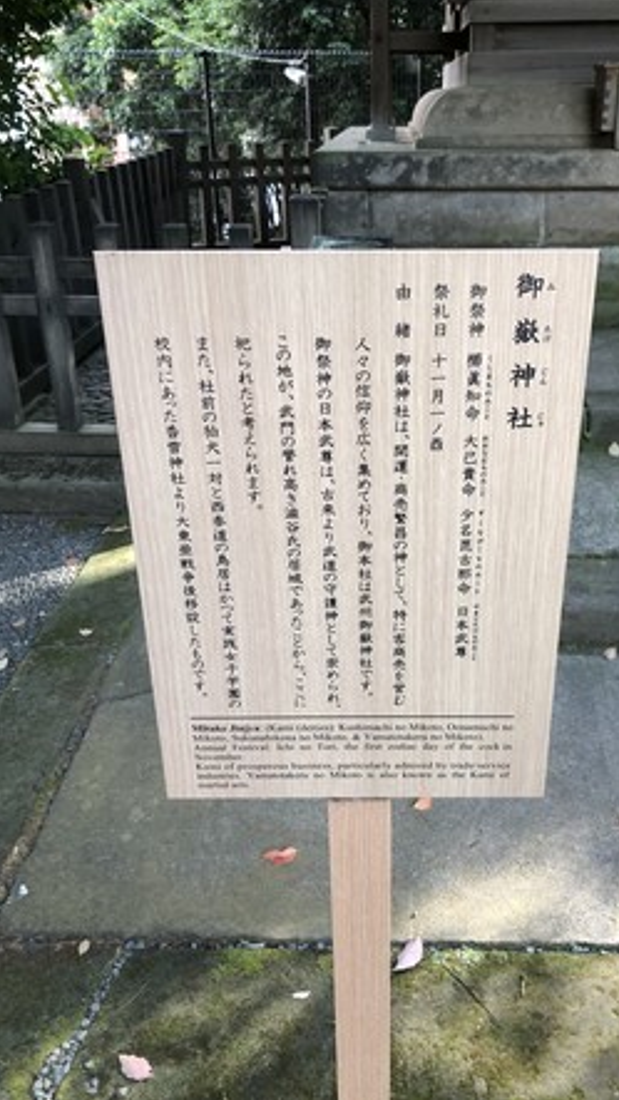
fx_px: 905
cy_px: 544
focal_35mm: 31
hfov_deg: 37.6
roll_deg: -0.2
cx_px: 375
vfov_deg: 62.6
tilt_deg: -27.4
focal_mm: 3.99
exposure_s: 1/40
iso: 25
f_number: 1.8
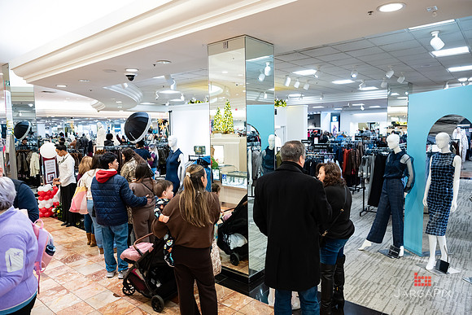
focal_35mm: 24
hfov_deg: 73.6
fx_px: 315
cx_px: 236
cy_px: 158
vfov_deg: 53.1
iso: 1000
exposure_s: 1/125
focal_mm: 24
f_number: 3.2
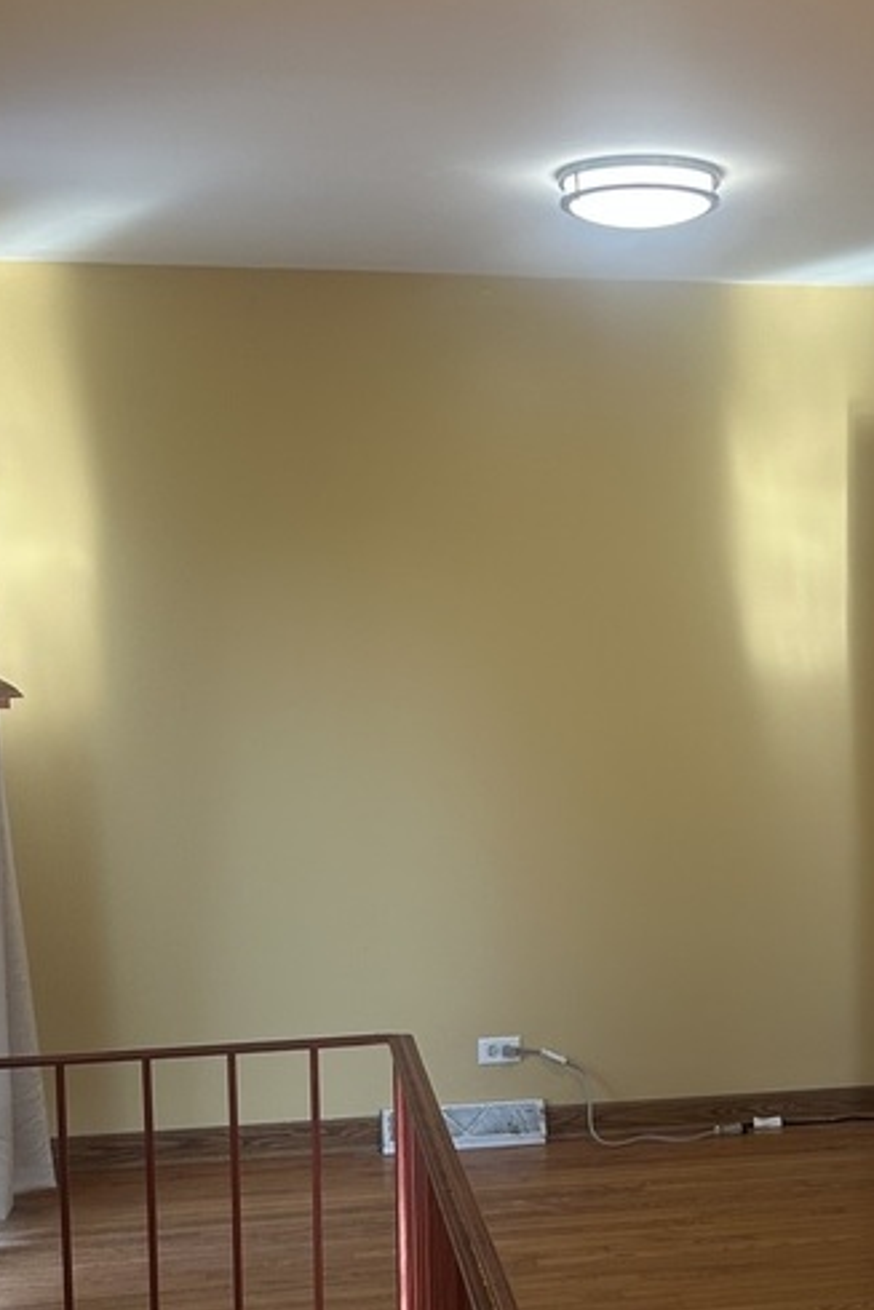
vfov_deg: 35.8
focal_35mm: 55
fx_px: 2001
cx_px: 746
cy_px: 893
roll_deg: +1.0
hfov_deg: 24.1
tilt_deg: -5.1
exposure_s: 1/120
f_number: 1.78
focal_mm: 6.86
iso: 100
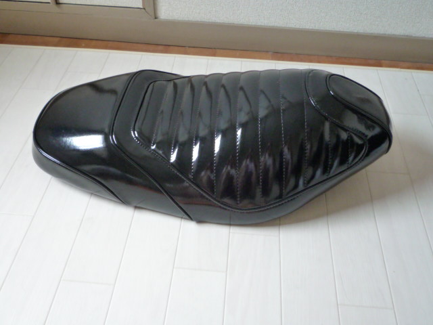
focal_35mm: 33
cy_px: 162
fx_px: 413
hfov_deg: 55.4
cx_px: 216
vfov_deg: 42.9
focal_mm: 4.4
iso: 320
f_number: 2.8
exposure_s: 1/30
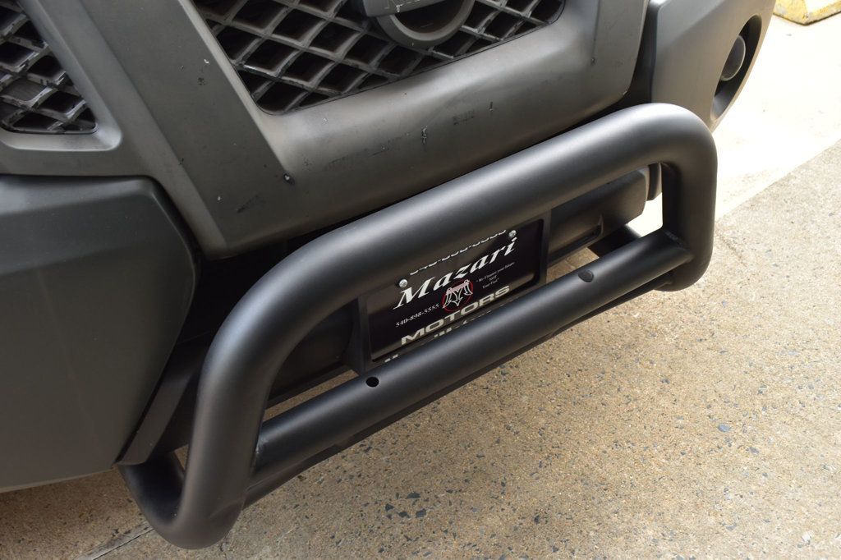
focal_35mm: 39
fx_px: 911
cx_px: 420
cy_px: 280
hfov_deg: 49.6
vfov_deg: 34.2
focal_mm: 26
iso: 400
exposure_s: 1/60
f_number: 8
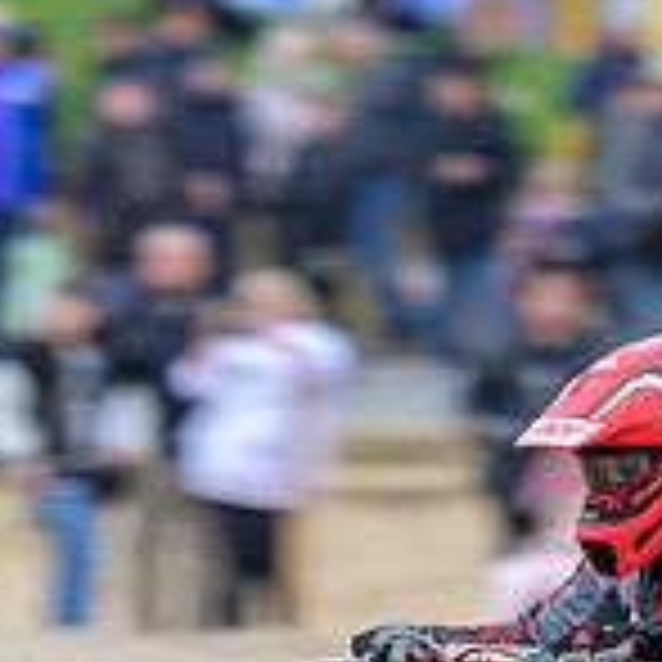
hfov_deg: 1.6
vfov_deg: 1.6
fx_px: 24319
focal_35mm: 1124
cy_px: 696
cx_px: 547
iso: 80
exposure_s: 1/160
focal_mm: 200
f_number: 4
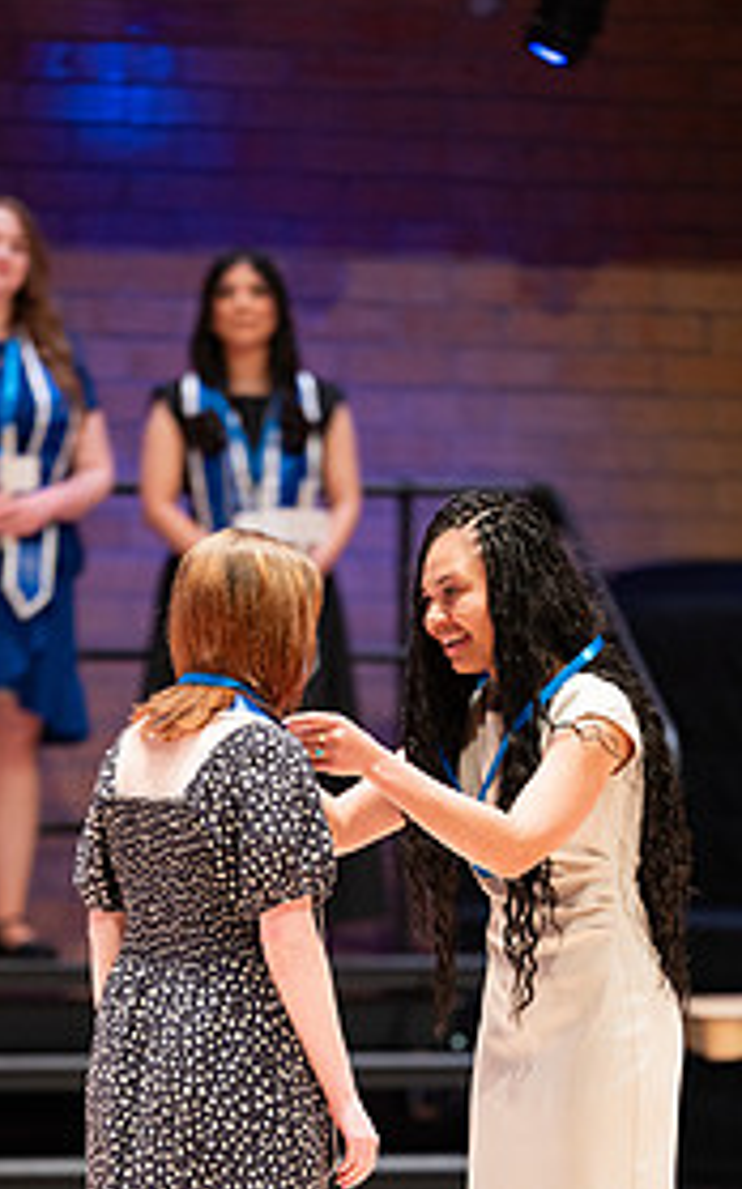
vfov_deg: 6.4
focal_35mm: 329
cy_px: 916
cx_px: 328
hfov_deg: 4.0
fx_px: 10661
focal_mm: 200
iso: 1000
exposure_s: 1/200
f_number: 2.8
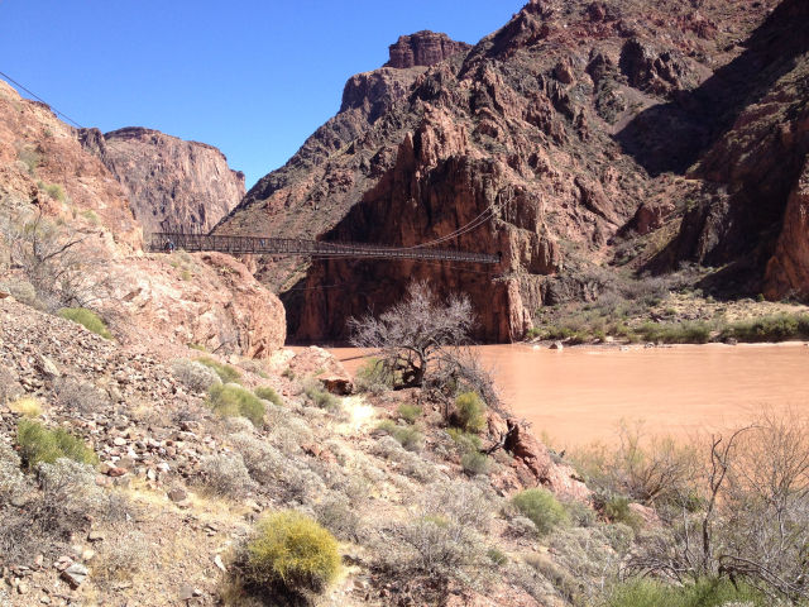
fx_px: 818
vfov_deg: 40.7
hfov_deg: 52.6
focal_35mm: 35
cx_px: 404
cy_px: 304
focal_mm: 4.28
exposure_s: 1/890
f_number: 2.4
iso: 50
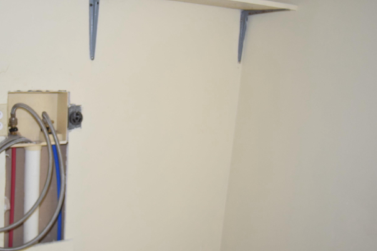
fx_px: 429
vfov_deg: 32.6
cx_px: 144
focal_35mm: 41
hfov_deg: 47.0
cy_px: 124
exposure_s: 1/60
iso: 1250
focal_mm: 22
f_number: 5
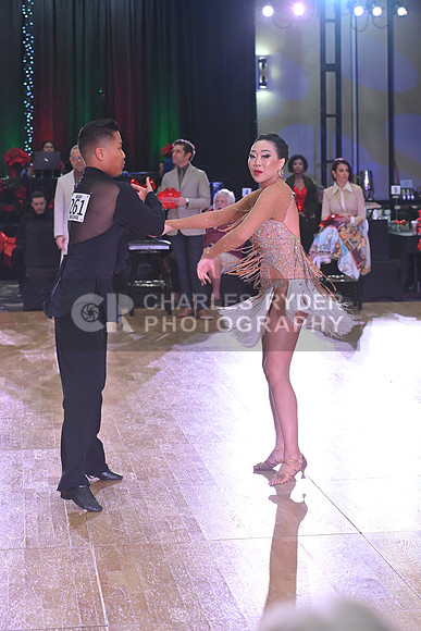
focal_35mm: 86
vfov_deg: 23.6
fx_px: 1508
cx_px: 210
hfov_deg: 15.9
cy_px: 316
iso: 3200
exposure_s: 1/400
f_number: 5.6
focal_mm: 86
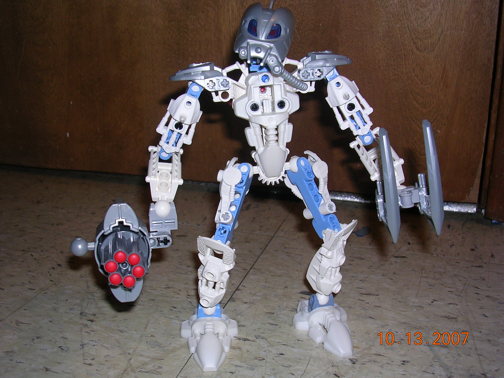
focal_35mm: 41
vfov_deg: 35.1
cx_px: 252
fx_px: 597
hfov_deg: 45.8
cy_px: 189
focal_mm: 6.2
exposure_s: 1/60.1
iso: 50
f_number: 2.9
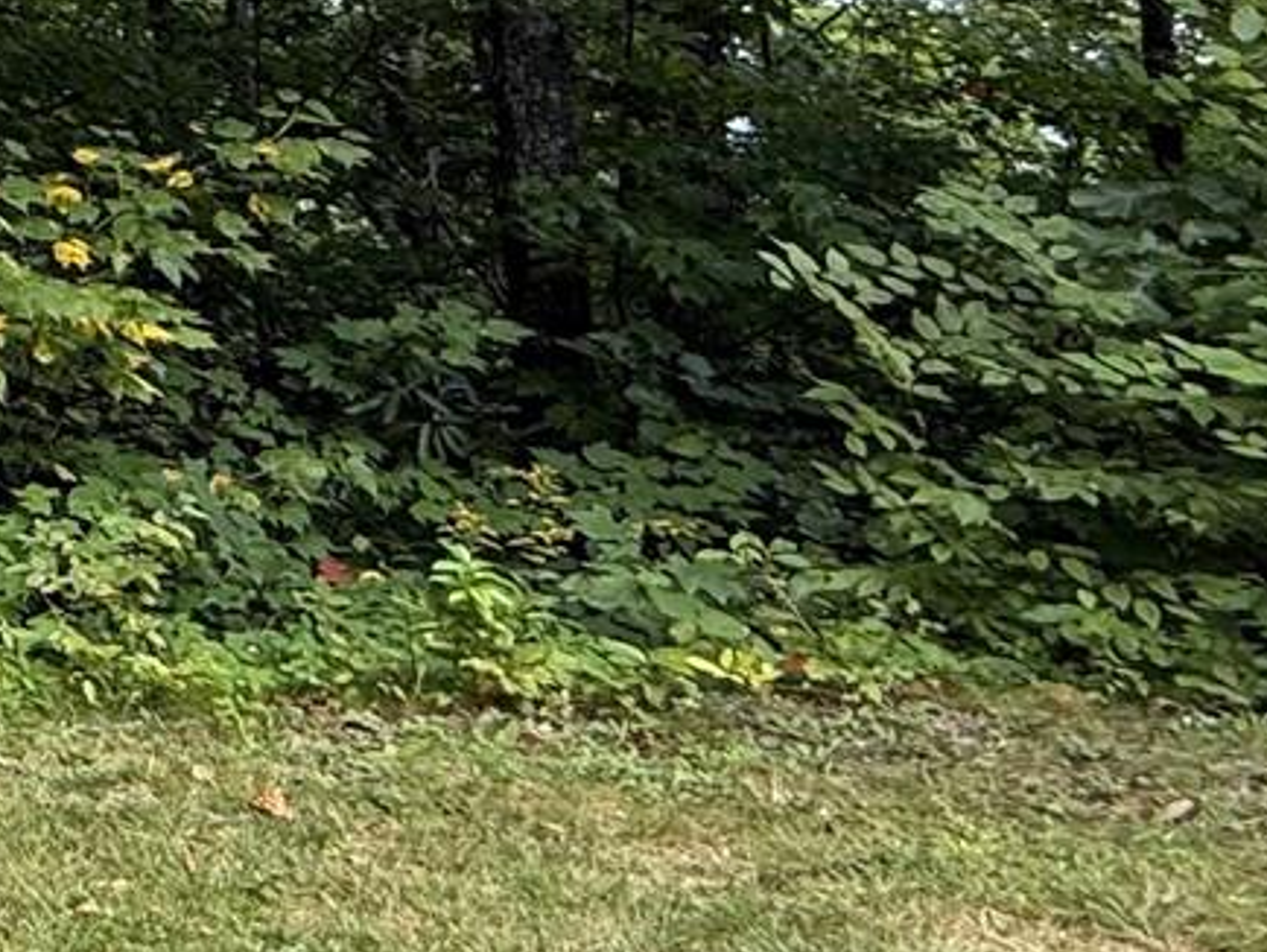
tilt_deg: +7.7
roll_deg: -0.9
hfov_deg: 18.6
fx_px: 2417
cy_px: -251
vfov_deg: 20.5
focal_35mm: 66
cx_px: -1282
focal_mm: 2.22
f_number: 2.2
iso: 64
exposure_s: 1/106
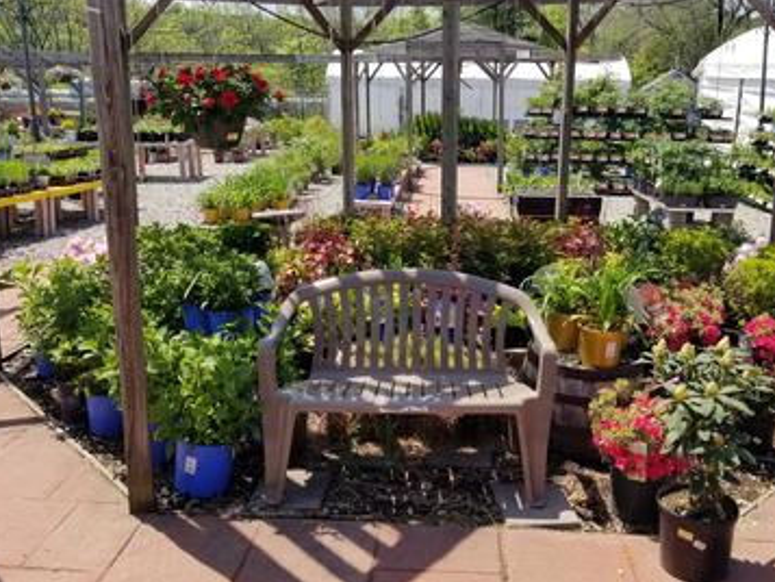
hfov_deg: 53.7
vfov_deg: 41.6
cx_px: 446
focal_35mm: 34
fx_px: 761
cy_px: 235
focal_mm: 4.25
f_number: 1.7
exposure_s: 1/2224
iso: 50
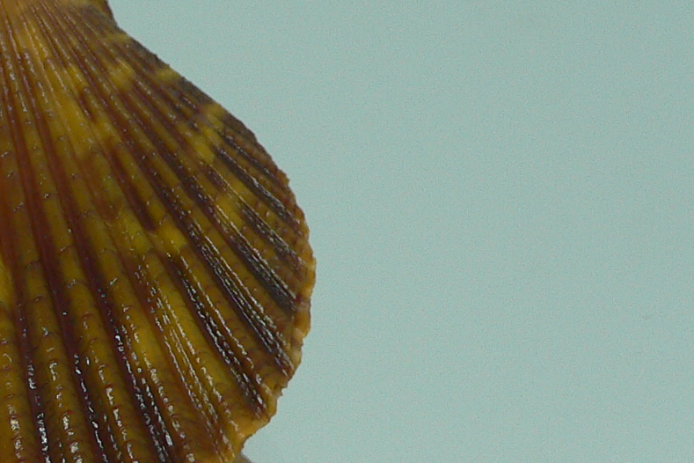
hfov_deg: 21.0
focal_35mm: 93
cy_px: 282
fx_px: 1793
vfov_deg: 14.7
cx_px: -29
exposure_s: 1/60
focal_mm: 4.6
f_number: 2.8
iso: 100
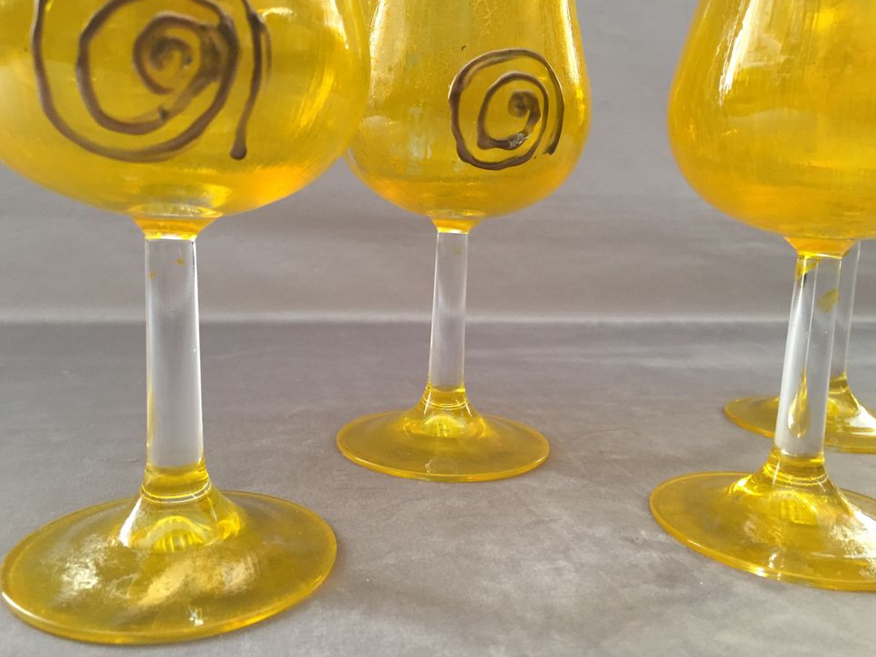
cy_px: 331
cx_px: 432
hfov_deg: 60.0
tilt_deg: -9.4
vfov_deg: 46.8
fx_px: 759
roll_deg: -3.1
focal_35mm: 30
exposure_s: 1/33
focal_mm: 4.15
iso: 160
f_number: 2.2
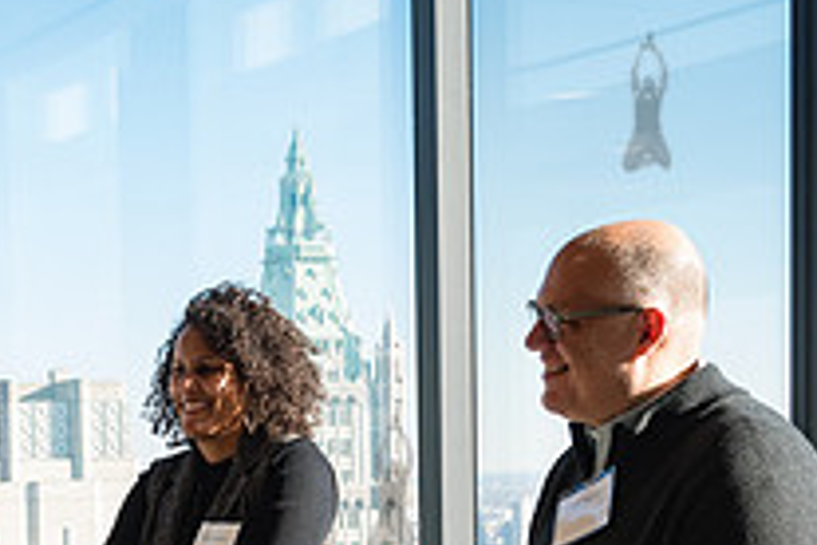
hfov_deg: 19.8
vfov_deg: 13.5
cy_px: 673
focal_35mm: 98
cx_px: -118
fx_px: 2224
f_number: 6.3
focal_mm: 35
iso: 500
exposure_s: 1/250
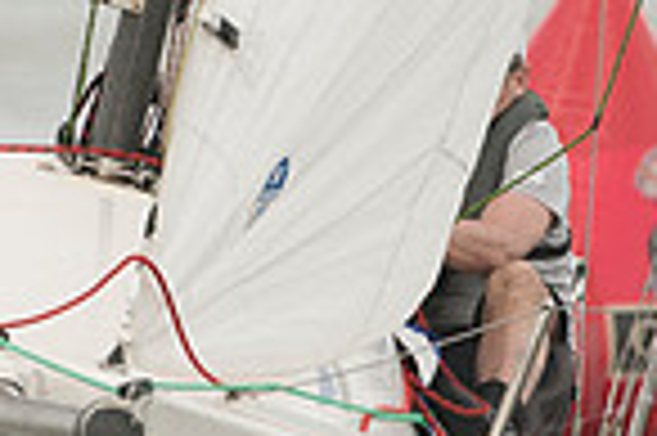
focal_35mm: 1682
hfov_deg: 1.2
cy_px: 151
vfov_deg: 0.8
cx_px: 284
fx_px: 30662
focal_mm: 400
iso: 320
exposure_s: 1/1250
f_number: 6.3
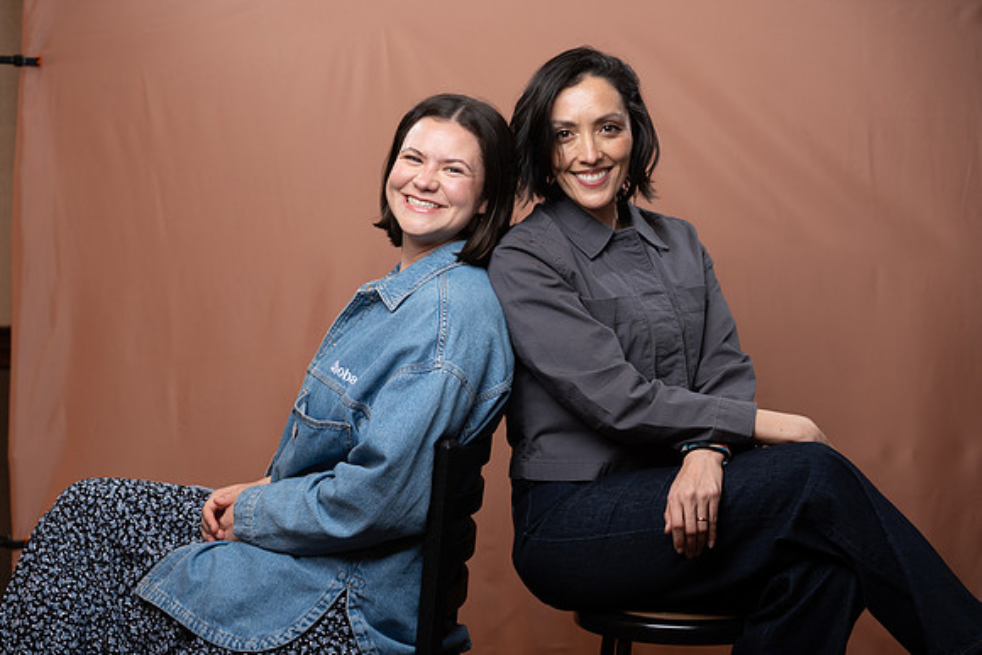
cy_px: 328
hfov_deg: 27.7
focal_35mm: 73
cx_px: 491
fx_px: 1992
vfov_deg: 18.7
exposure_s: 1/160
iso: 320
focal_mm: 73
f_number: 4
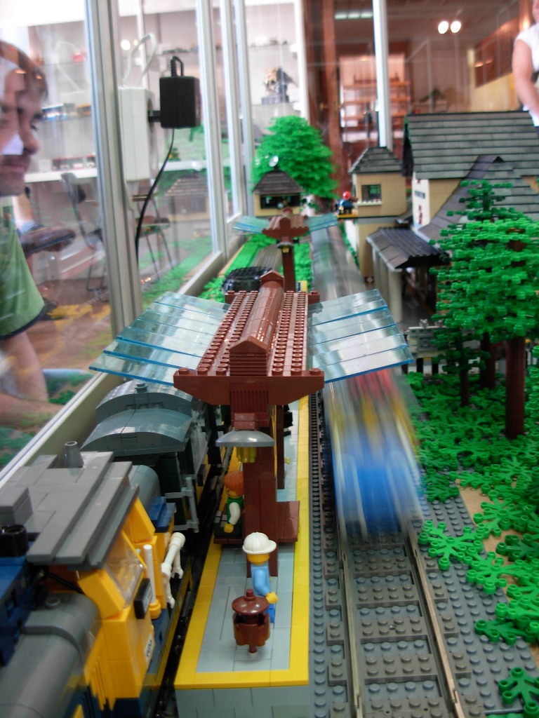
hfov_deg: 37.7
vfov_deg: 49.0
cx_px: 270
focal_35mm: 38
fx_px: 789
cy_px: 359
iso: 79
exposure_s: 1/5
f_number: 2.9
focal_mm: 6.3
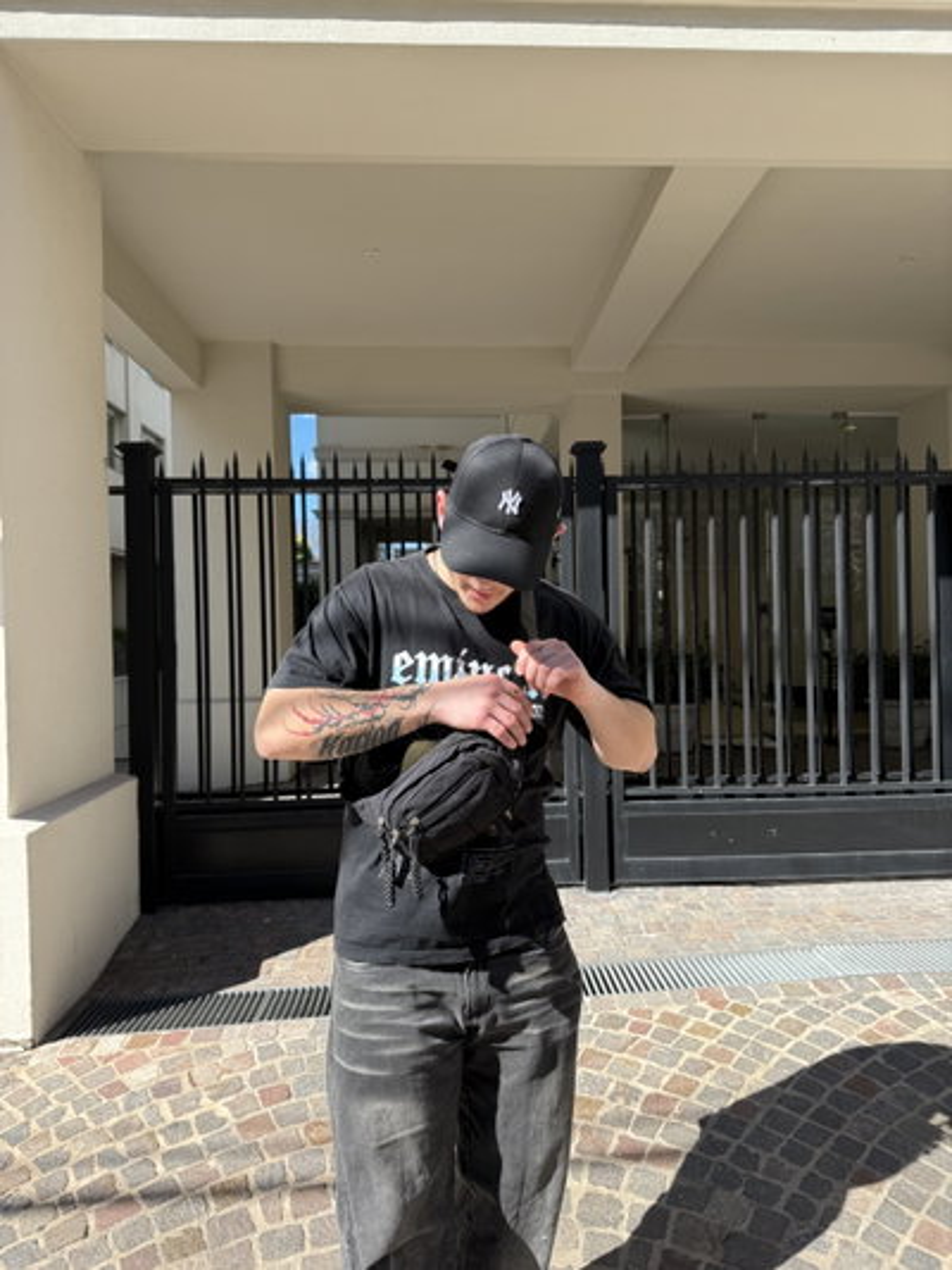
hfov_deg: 56.8
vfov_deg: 71.6
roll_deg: +0.7
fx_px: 880
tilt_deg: -0.5
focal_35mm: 24
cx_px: 476
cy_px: 635
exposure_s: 1/1727
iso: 100
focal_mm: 6.76
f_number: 1.78
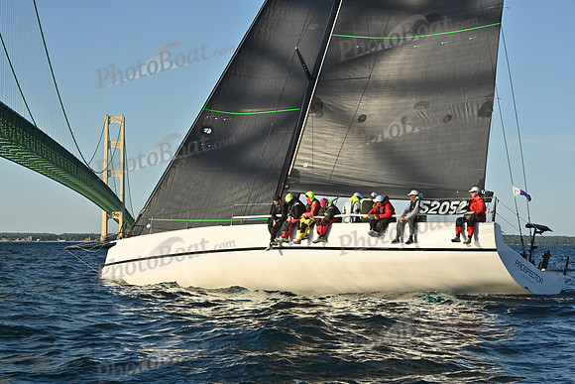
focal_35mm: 70
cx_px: 288
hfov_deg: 28.8
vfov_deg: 19.5
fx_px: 1118
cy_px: 192
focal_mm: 70
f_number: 13
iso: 800
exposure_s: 1/1000
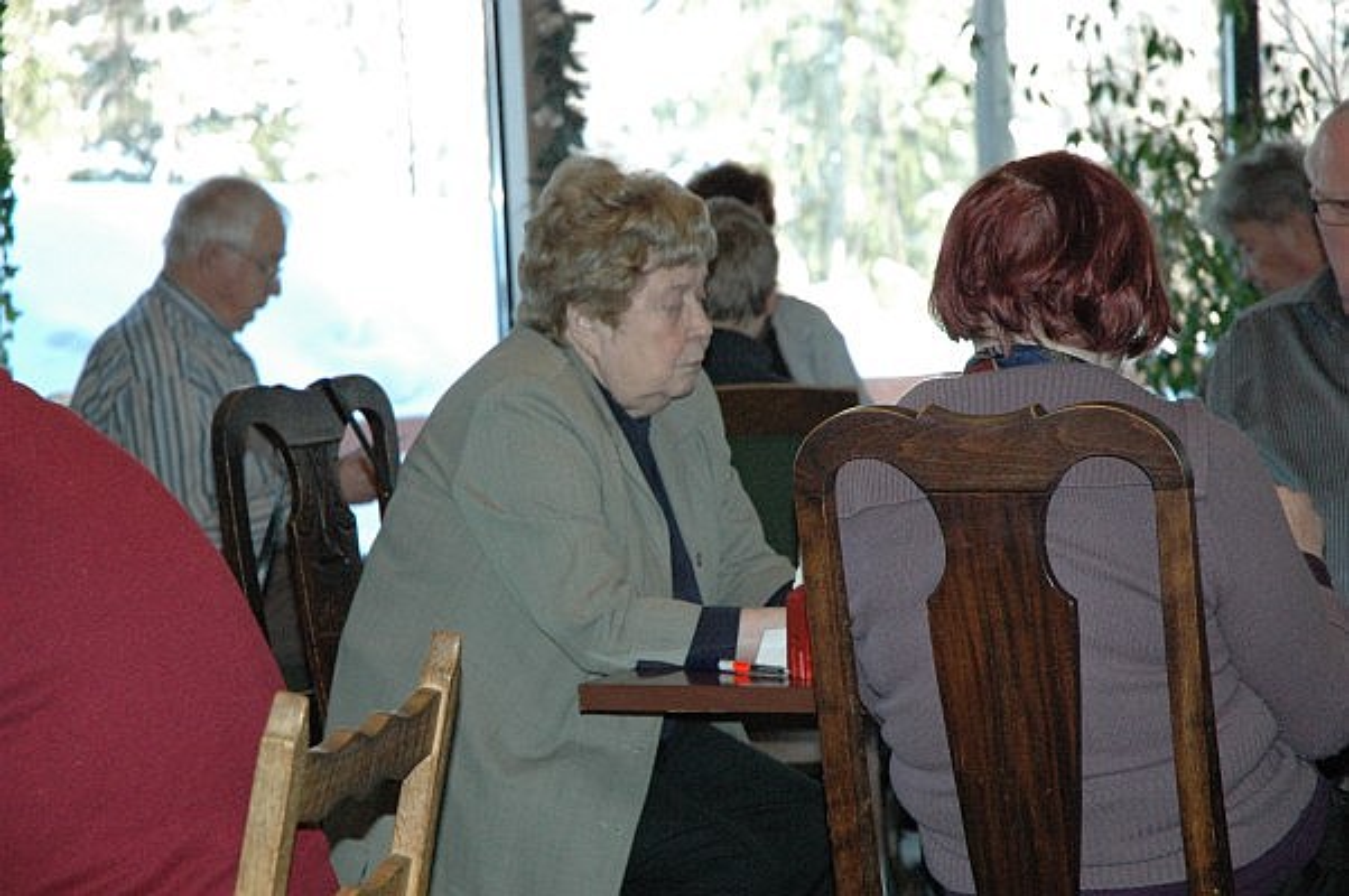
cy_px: 448
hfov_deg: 19.5
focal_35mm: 105
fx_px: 3930
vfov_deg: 13.0
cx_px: 674
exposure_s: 1/160
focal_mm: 70
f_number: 5
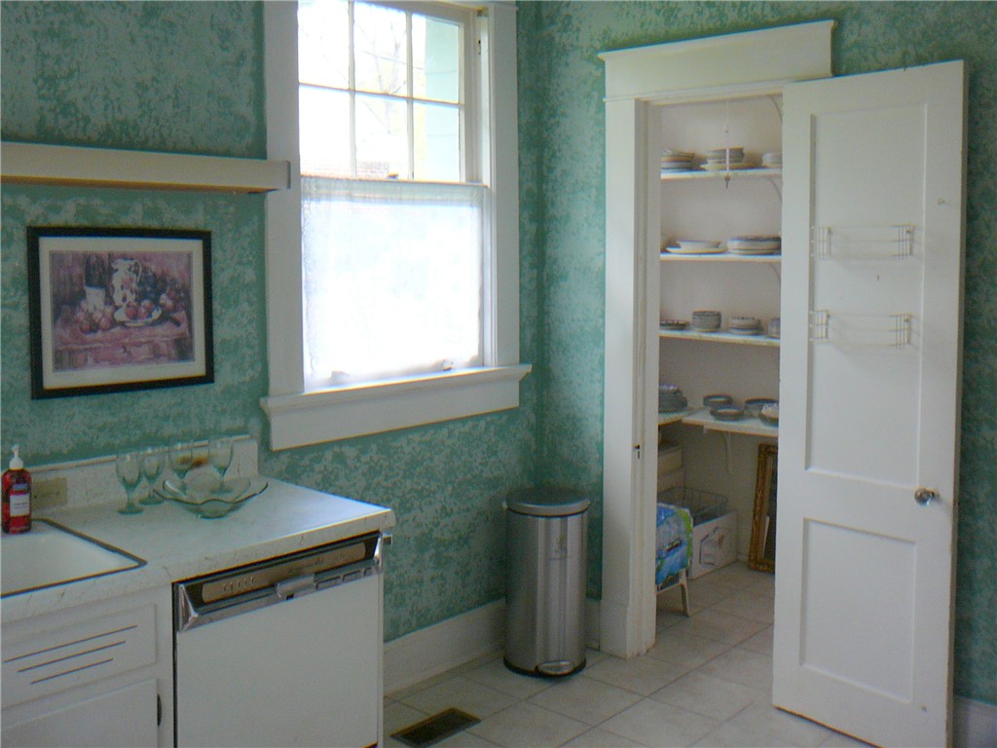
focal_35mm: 35
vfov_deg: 40.7
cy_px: 374
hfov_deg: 52.6
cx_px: 498
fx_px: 1008
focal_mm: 5.2
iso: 100
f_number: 2.8
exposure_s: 1/60
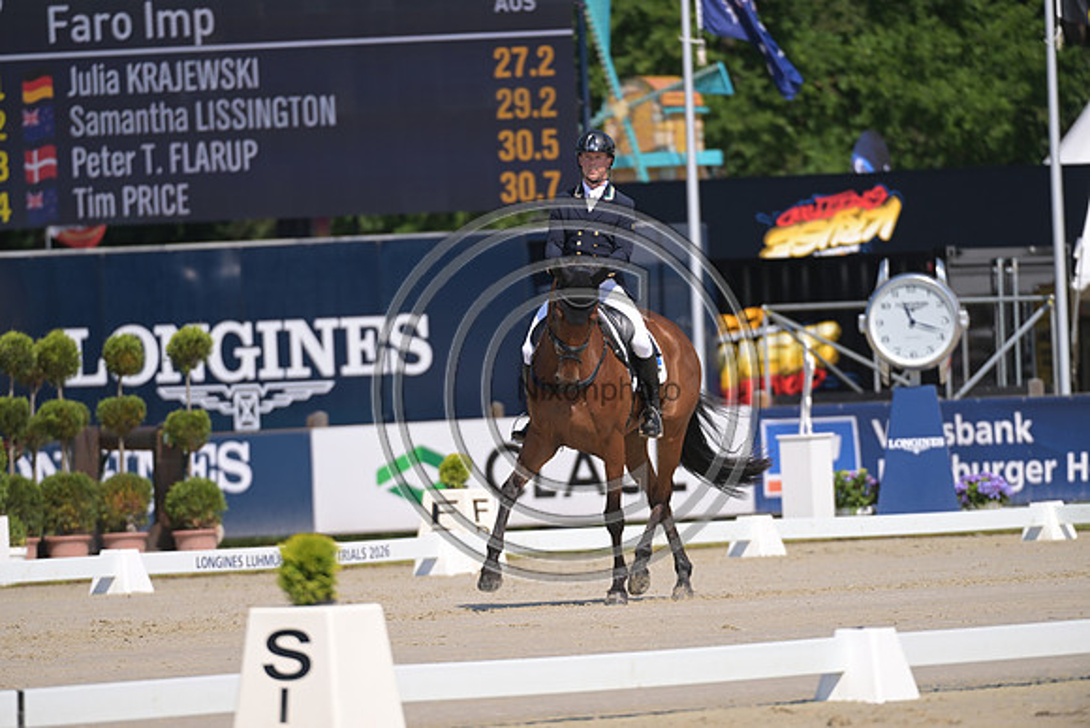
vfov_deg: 3.4
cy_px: 364
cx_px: 545
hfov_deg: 5.2
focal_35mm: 400
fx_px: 12113
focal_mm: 400
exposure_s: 1/1250
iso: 220
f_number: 5
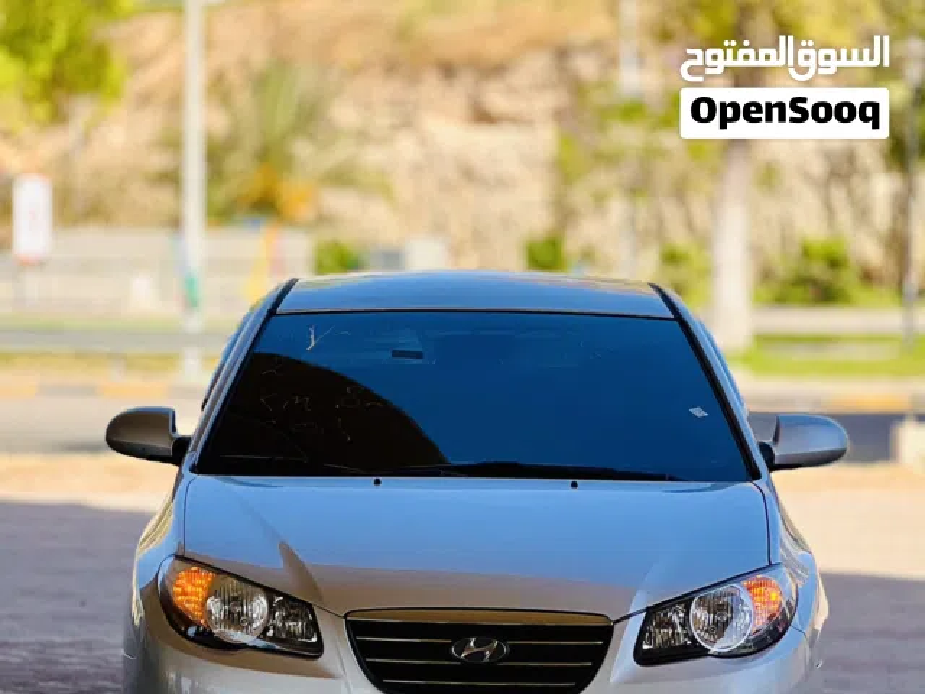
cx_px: 462
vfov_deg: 19.1
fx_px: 2058
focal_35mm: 77
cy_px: 347
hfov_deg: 25.3
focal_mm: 9
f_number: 2.8
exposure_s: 1/436
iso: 32
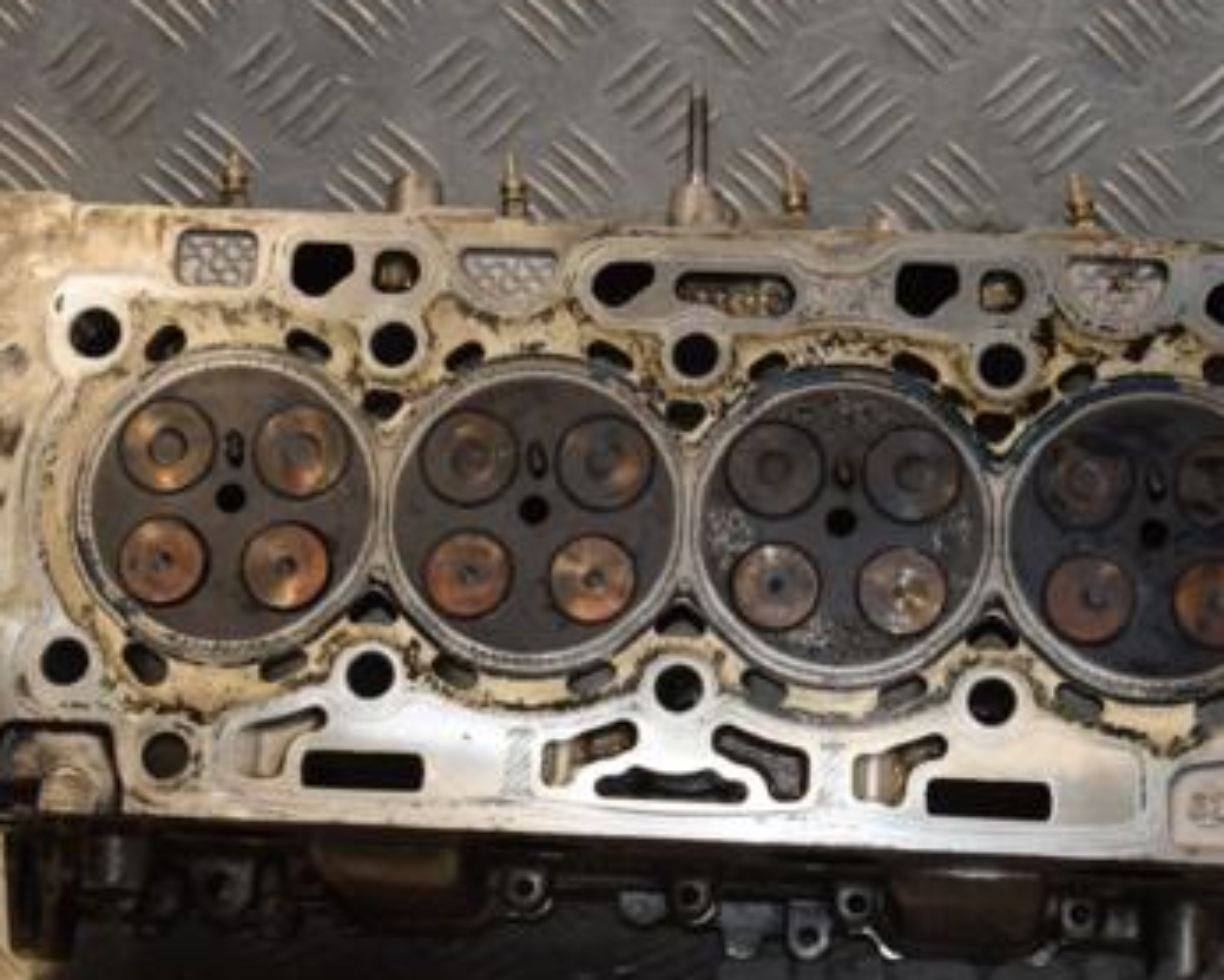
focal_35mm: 83
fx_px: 3008
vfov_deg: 18.5
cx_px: 651
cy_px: 541
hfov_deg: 23.0
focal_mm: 34
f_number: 8
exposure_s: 1/200
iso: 800
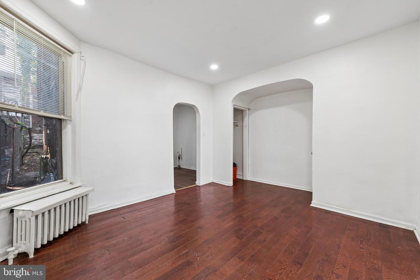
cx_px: 210
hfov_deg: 104.2
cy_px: 140
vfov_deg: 81.2
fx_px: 163
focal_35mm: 14
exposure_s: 1/30
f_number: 9
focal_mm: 14
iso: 250
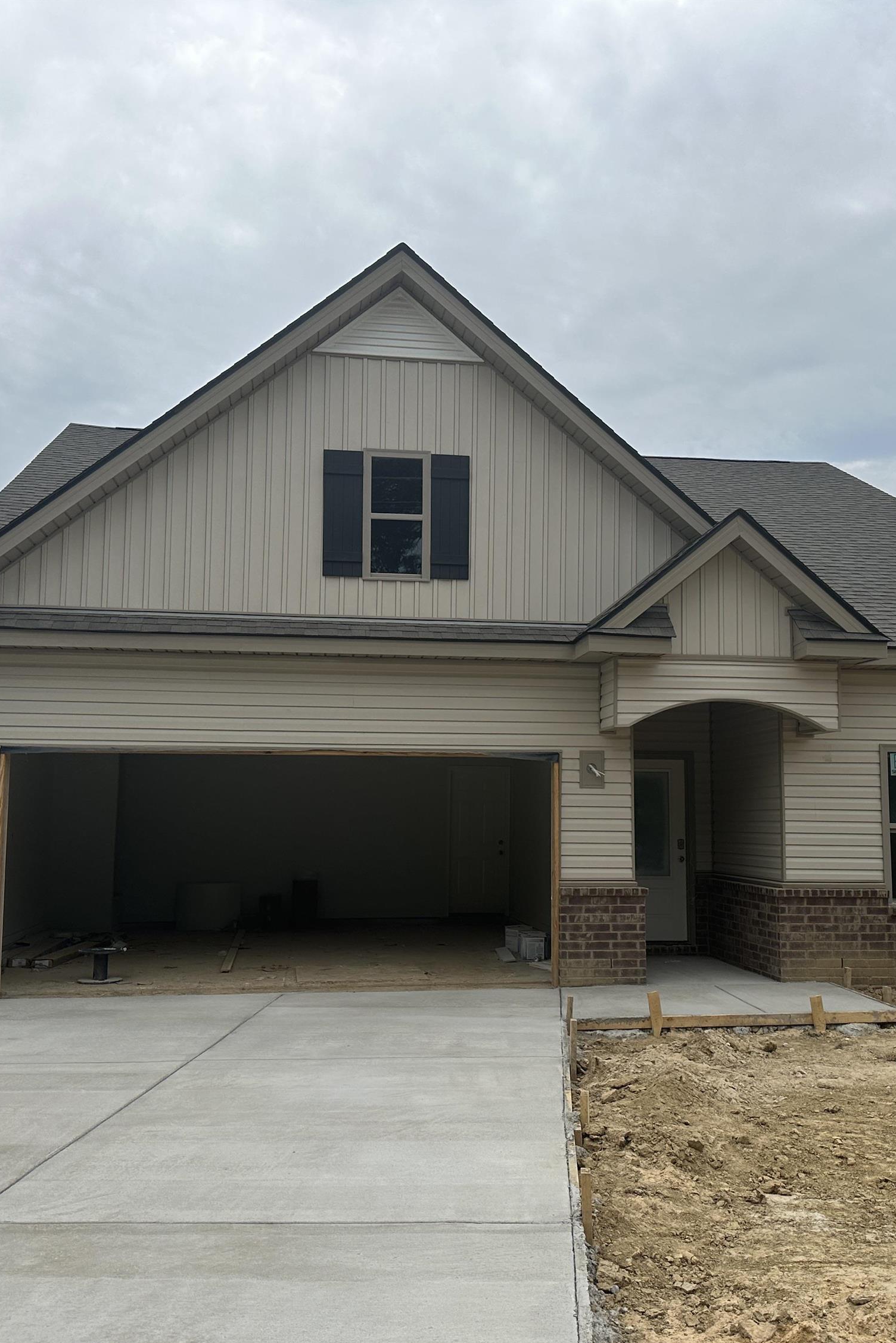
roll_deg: -0.8
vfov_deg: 55.8
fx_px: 1269
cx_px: 501
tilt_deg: +5.6
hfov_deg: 38.8
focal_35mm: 34
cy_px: 684
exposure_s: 1/9709
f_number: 1.78
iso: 80
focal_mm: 6.86
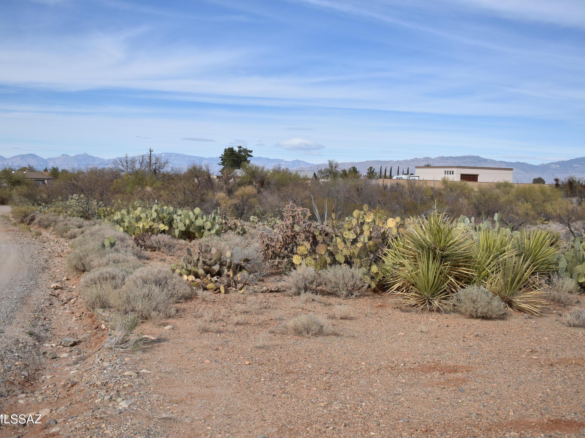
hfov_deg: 49.5
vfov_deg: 38.1
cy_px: 218
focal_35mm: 38
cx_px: 283
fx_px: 634
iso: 200
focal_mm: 23
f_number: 5
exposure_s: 1/2000
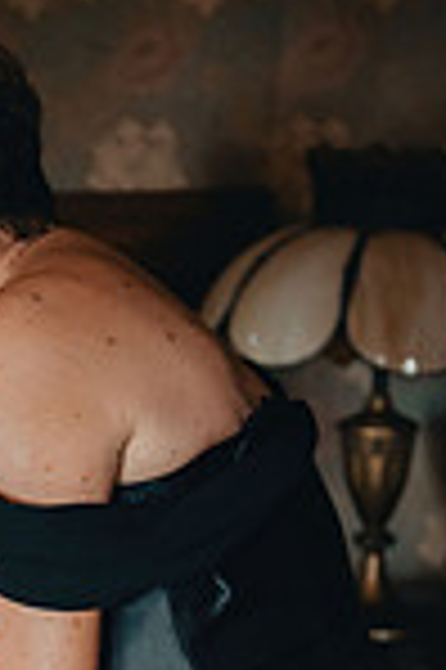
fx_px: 2701
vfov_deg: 14.0
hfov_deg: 9.2
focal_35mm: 145
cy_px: 657
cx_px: -216
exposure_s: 1/320
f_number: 2.8
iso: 2000
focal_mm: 48
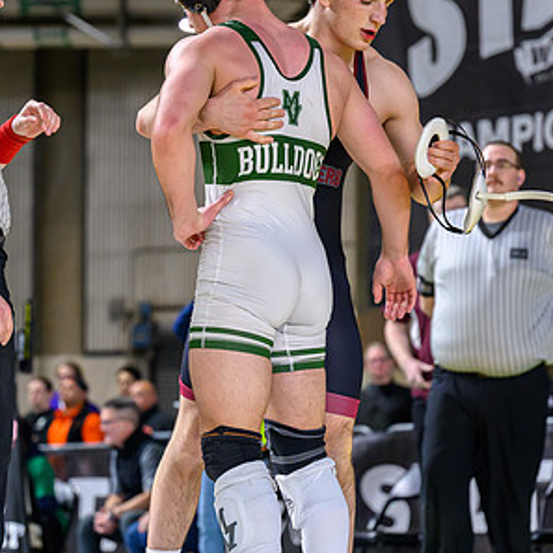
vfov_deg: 9.4
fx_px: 3380
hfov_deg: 9.4
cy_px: 233
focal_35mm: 187
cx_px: 274
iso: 2500
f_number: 2.8
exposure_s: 1/640
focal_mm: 78
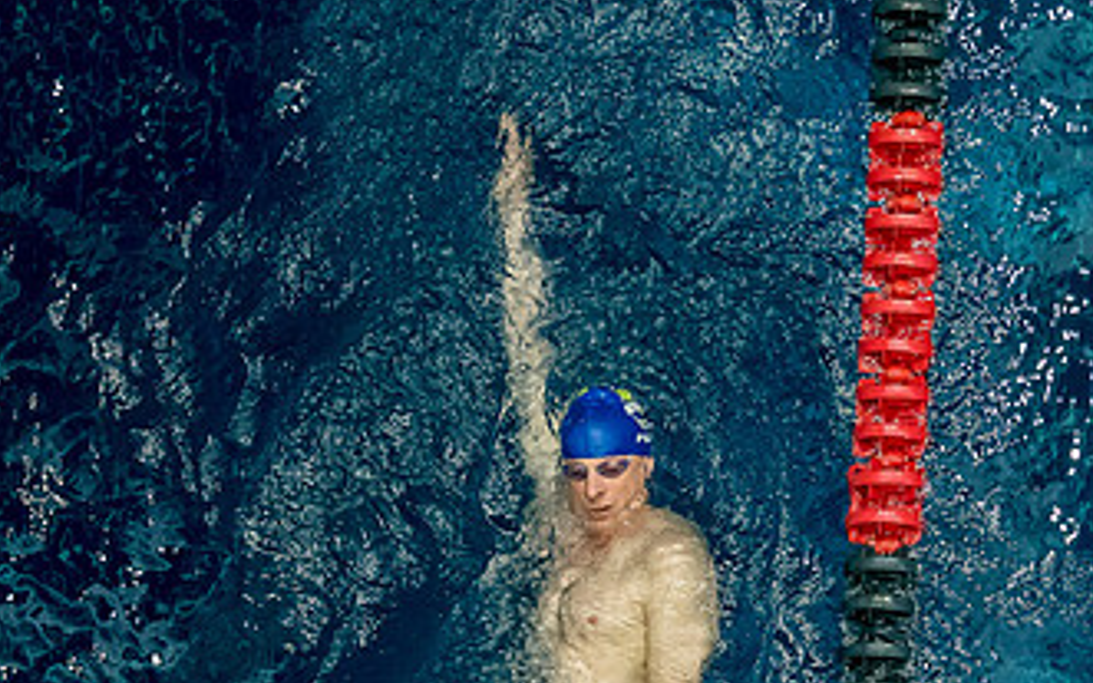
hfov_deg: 4.8
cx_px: 620
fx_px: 13079
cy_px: 658
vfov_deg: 3.0
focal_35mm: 439
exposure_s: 1/1000
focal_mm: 97
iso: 3200
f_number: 2.8
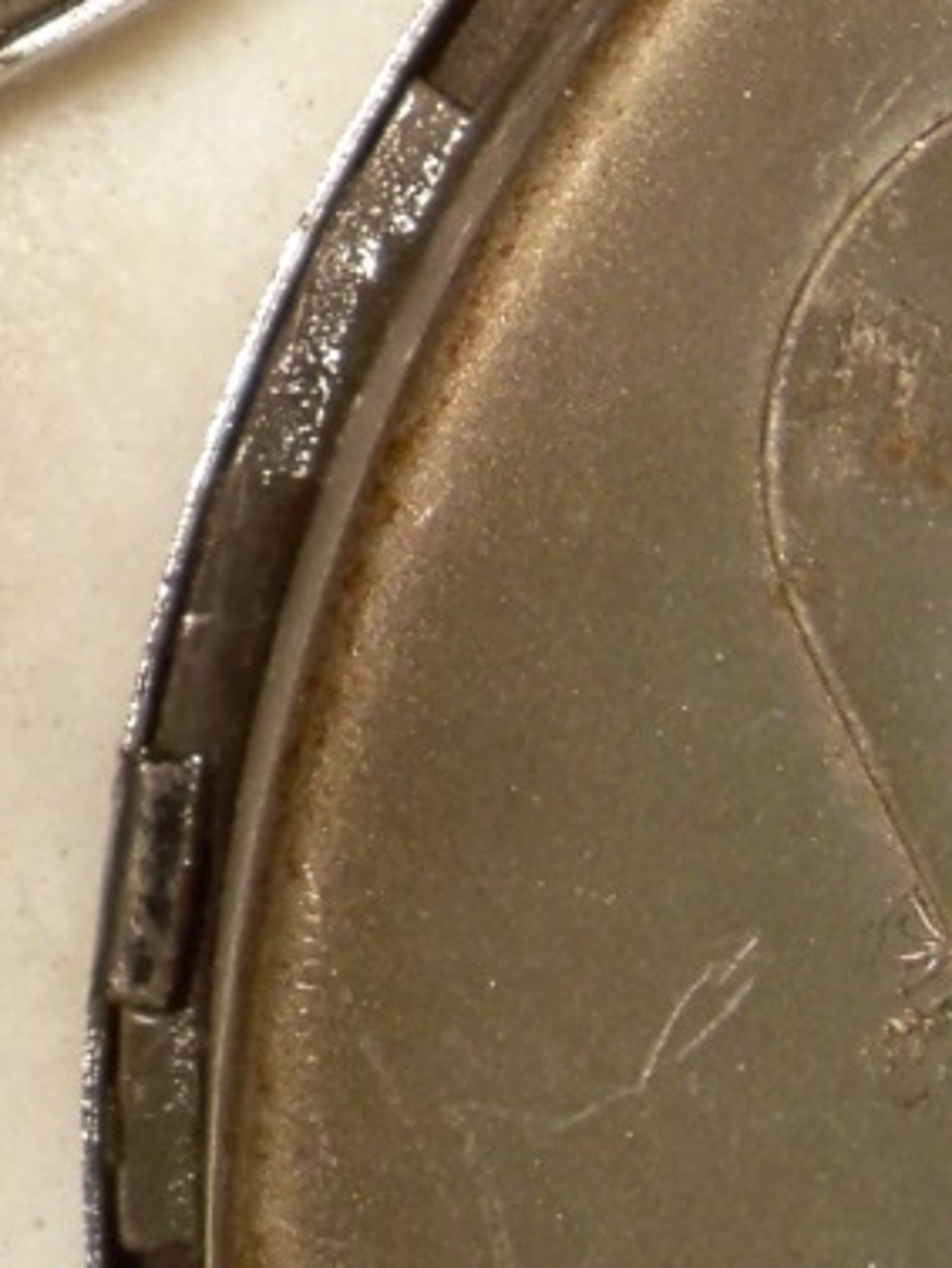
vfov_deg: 9.9
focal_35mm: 190
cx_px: -821
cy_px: -895
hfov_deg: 7.6
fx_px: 6963
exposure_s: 1/250
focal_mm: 6.2
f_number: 3.5
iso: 80
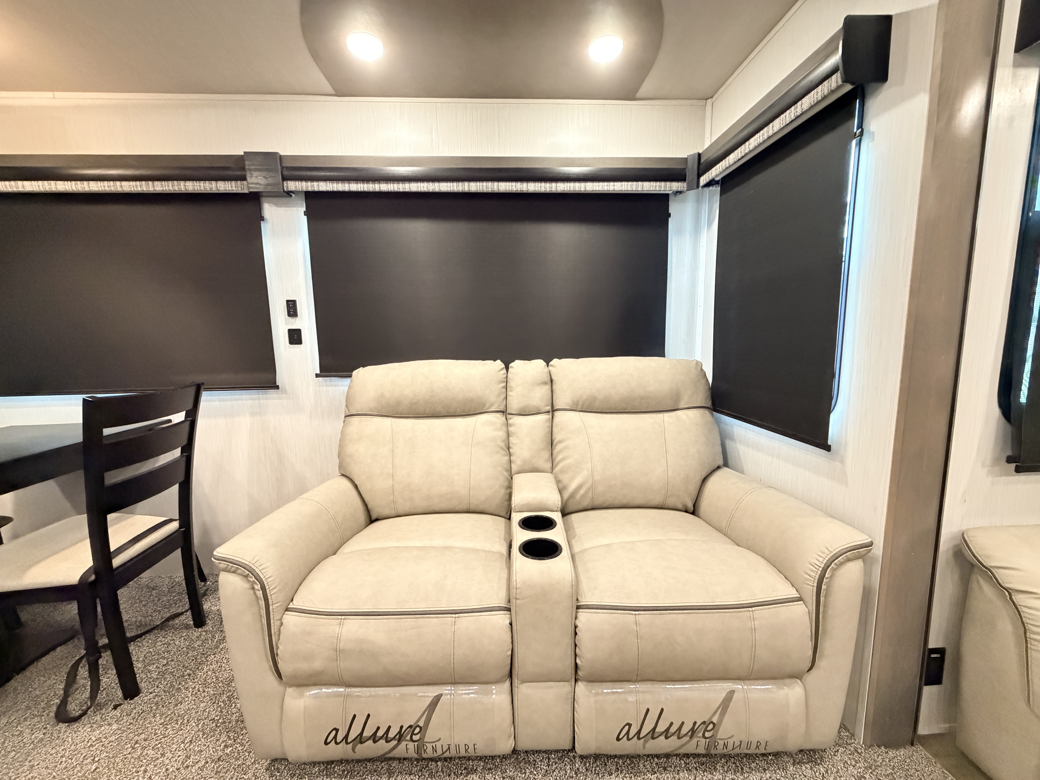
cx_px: 520
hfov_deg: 102.1
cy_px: 390
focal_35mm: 14
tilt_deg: -8.6
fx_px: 421
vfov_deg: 85.7
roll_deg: +1.5
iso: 1000
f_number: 2.2
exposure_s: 1/60
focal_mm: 2.22
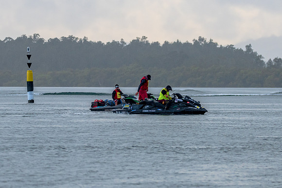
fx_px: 2065
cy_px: 94
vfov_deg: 5.2
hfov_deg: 7.8
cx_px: 151
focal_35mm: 264
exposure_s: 1/1000
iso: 800
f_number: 5
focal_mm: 150
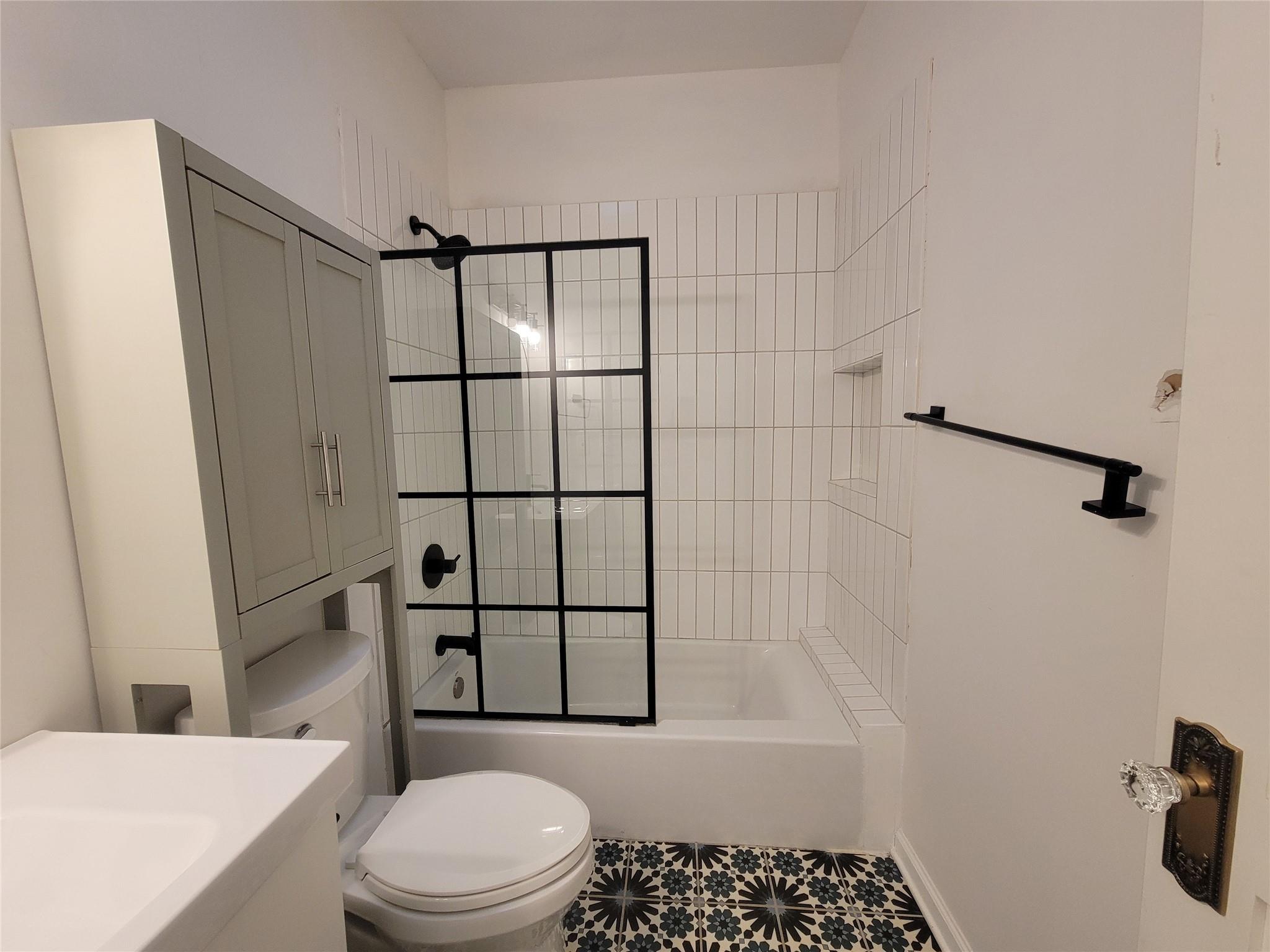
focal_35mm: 13
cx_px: 635
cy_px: 476
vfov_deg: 89.9
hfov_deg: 106.2
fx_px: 477
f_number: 2.2
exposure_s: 1/60
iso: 320
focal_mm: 2.2
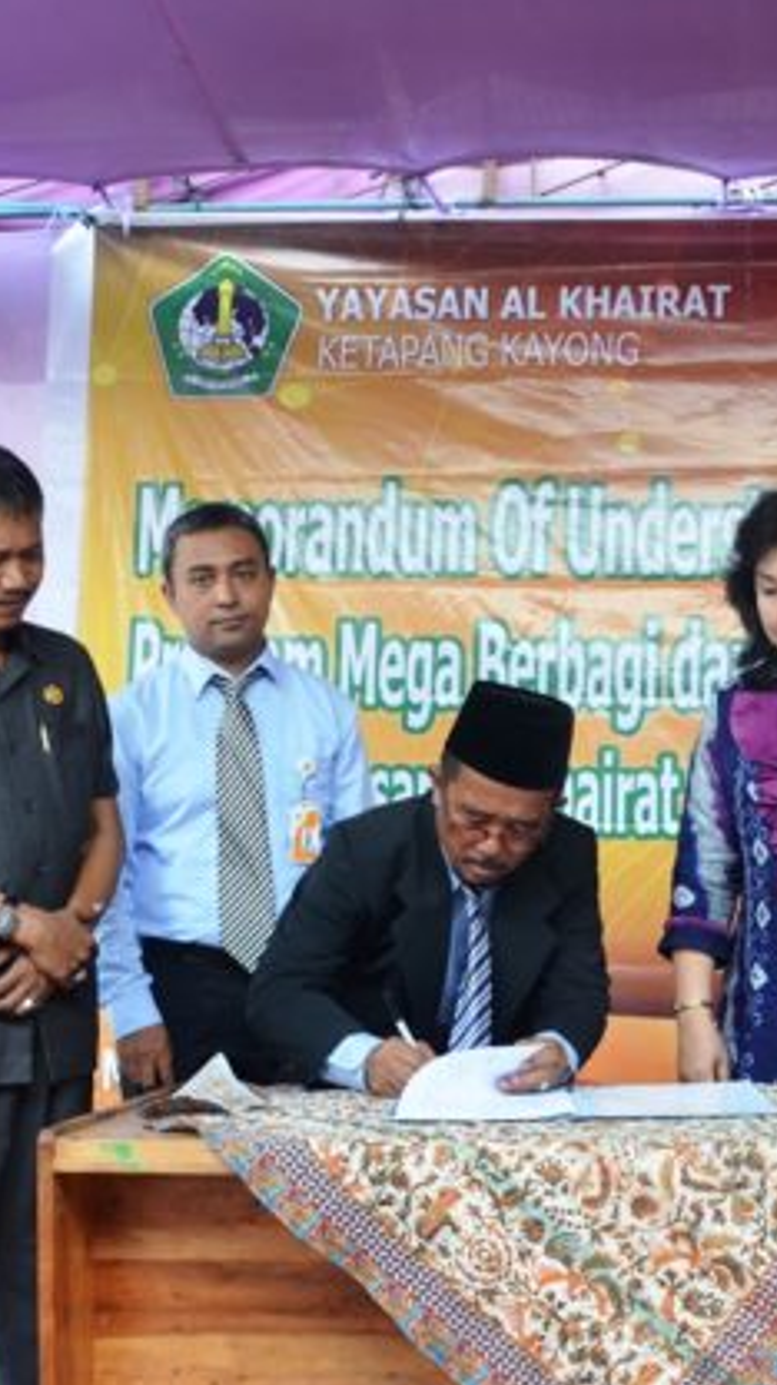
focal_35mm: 58
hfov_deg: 20.5
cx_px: 589
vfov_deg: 36.0
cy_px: 681
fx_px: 2128
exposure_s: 1/100
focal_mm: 22
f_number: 5
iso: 400
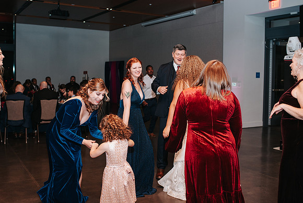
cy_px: 87
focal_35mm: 40
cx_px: 132
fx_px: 338
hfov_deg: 48.1
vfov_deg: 33.2
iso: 1000
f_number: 2.8
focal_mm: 35
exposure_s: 1/200
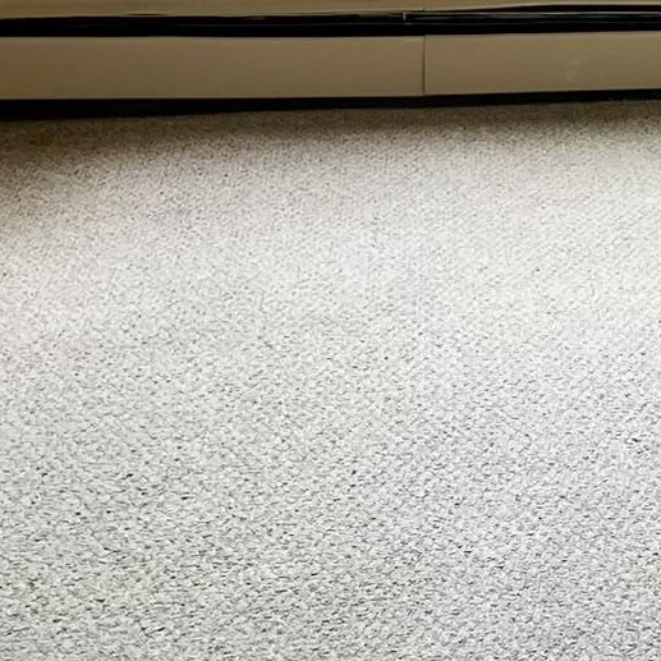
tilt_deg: -11.1
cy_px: -110
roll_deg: -1.6
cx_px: 864
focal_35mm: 91
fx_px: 1966
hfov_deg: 17.8
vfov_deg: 18.2
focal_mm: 5.1
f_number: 1.6
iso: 64
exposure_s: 1/60
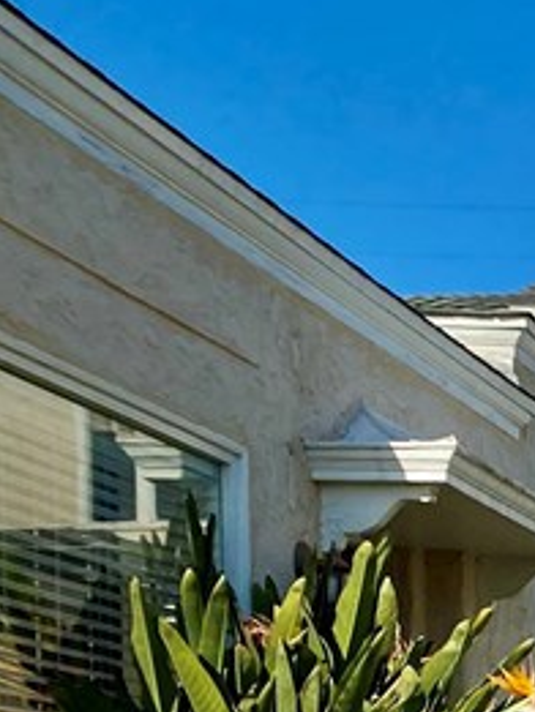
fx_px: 2100
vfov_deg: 17.7
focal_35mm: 102
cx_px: 1305
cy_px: 1001
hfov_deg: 11.7
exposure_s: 1/3300
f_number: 1.8
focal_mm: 4.25
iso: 32
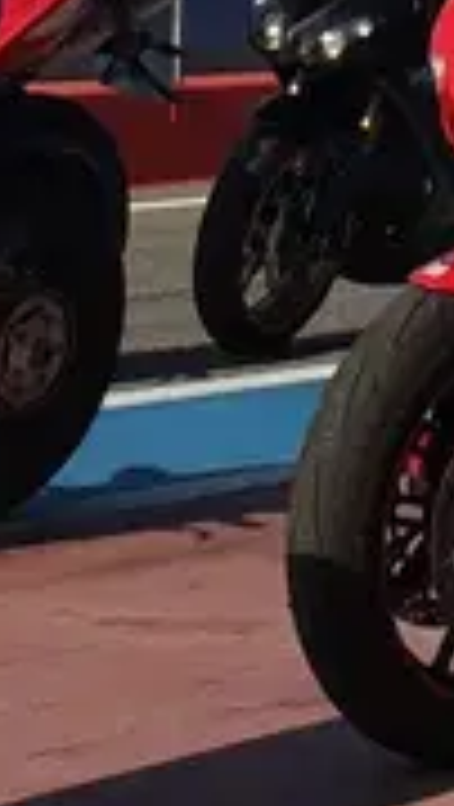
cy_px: -410
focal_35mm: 212
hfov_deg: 5.7
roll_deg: -0.7
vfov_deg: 9.8
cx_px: 279
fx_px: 4526
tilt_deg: +3.2
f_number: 2.2
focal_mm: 4.15
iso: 32
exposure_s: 1/3597
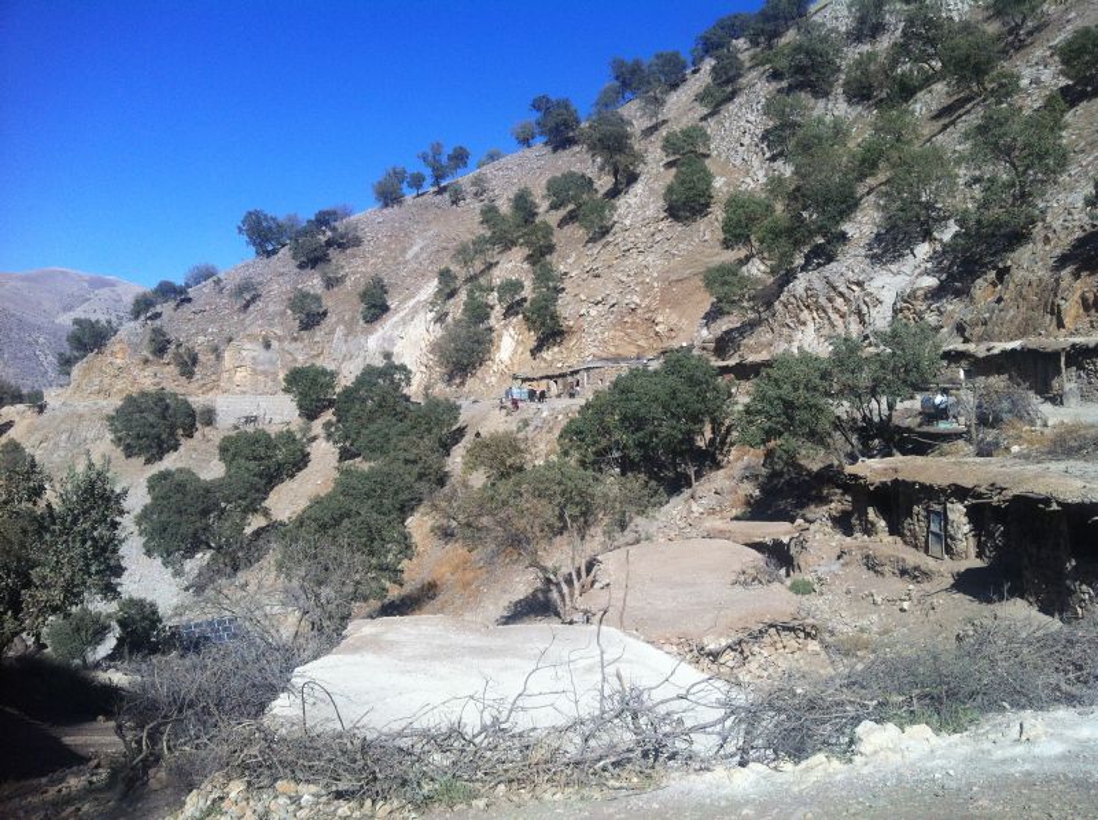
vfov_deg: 40.6
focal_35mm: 35
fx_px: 1108
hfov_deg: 52.7
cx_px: 549
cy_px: 410
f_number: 2.8
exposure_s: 1/1773
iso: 80
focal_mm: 3.85
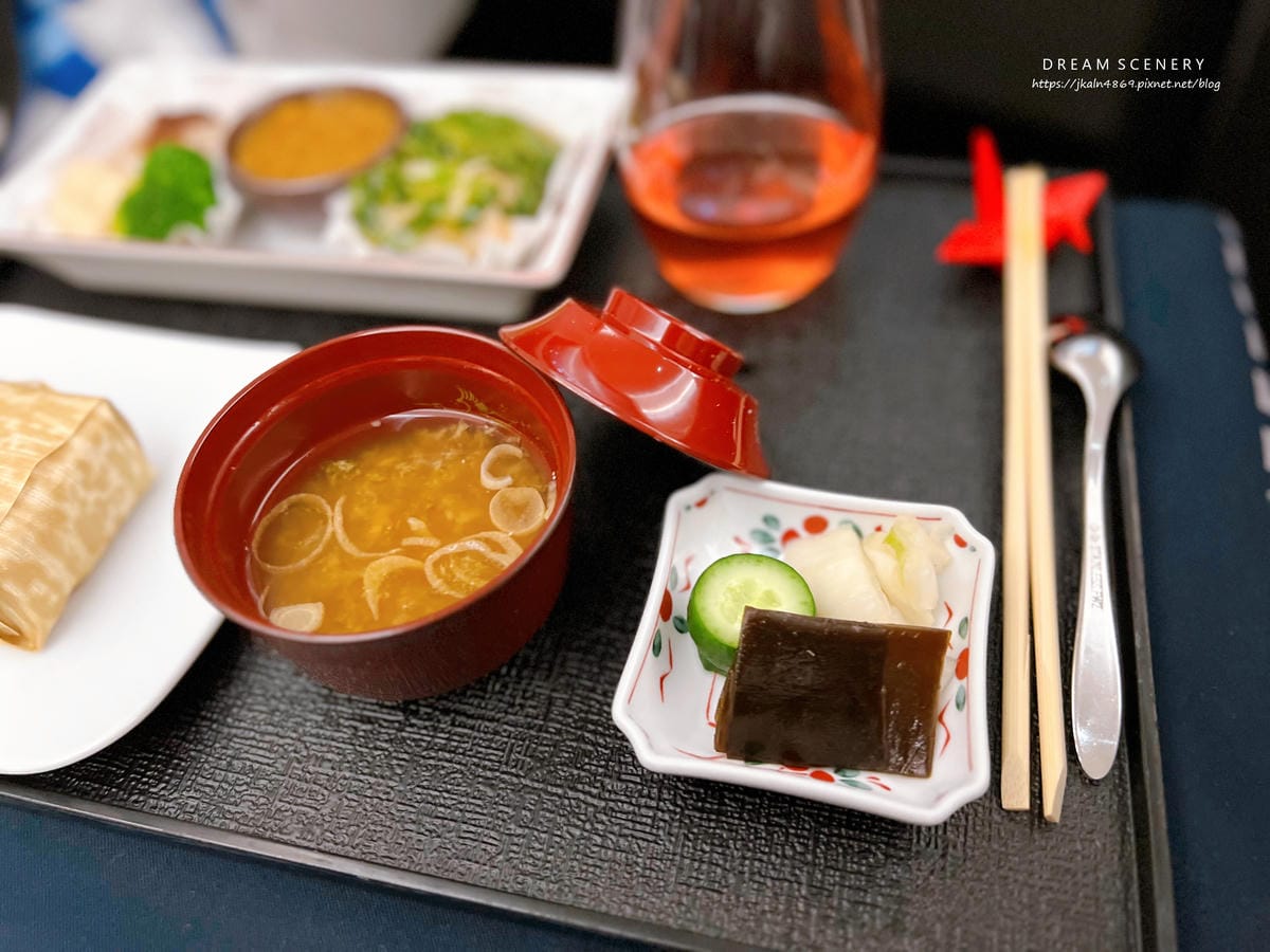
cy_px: 476
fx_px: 954
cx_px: 635
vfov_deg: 53.1
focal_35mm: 26
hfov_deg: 67.3
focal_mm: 5.7
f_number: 1.5
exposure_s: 1/37
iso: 500
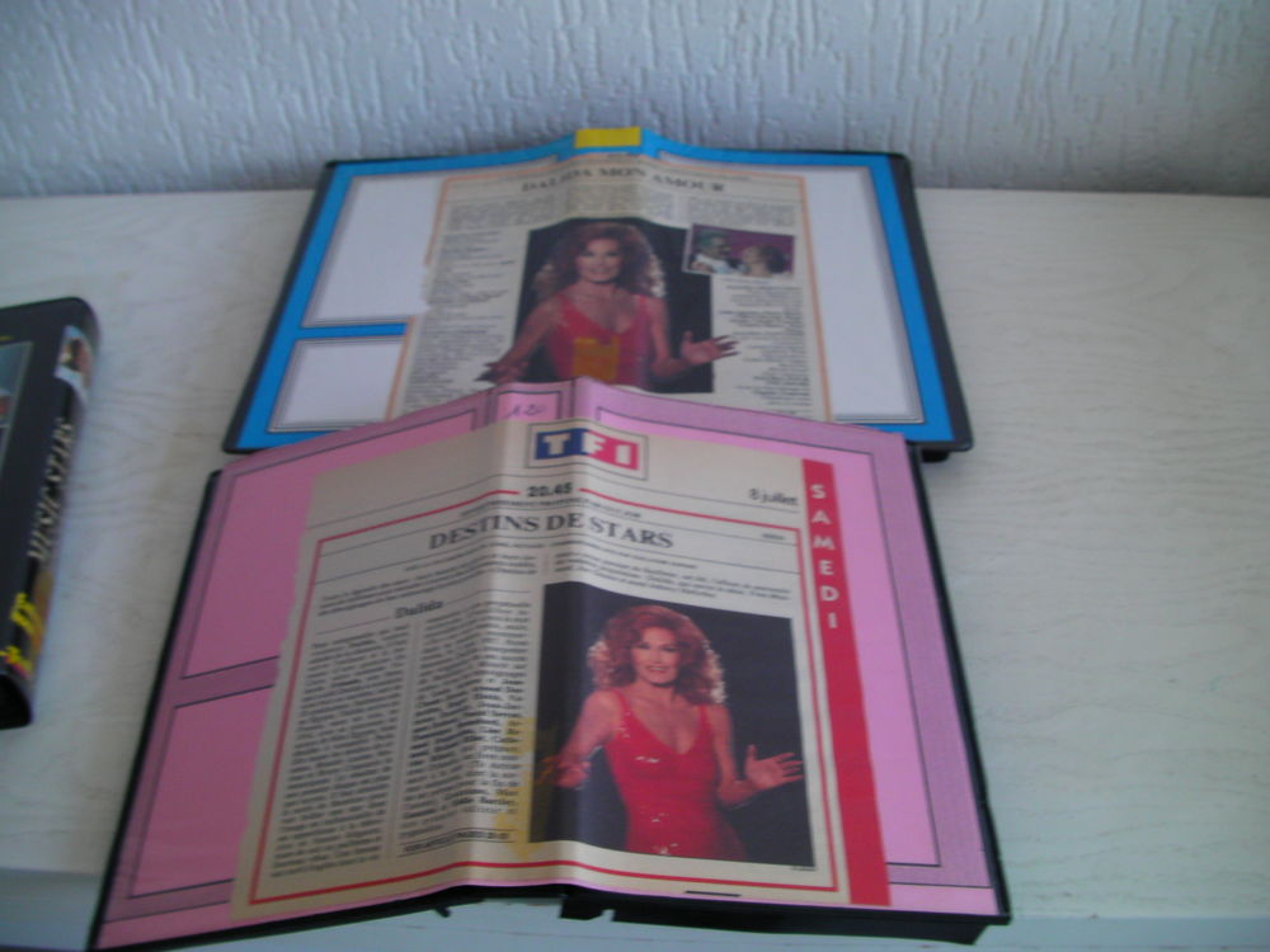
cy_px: 476
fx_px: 1394
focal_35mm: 38
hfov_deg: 49.0
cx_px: 635
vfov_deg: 37.7
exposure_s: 1/30
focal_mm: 6.3
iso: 76
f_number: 3.5
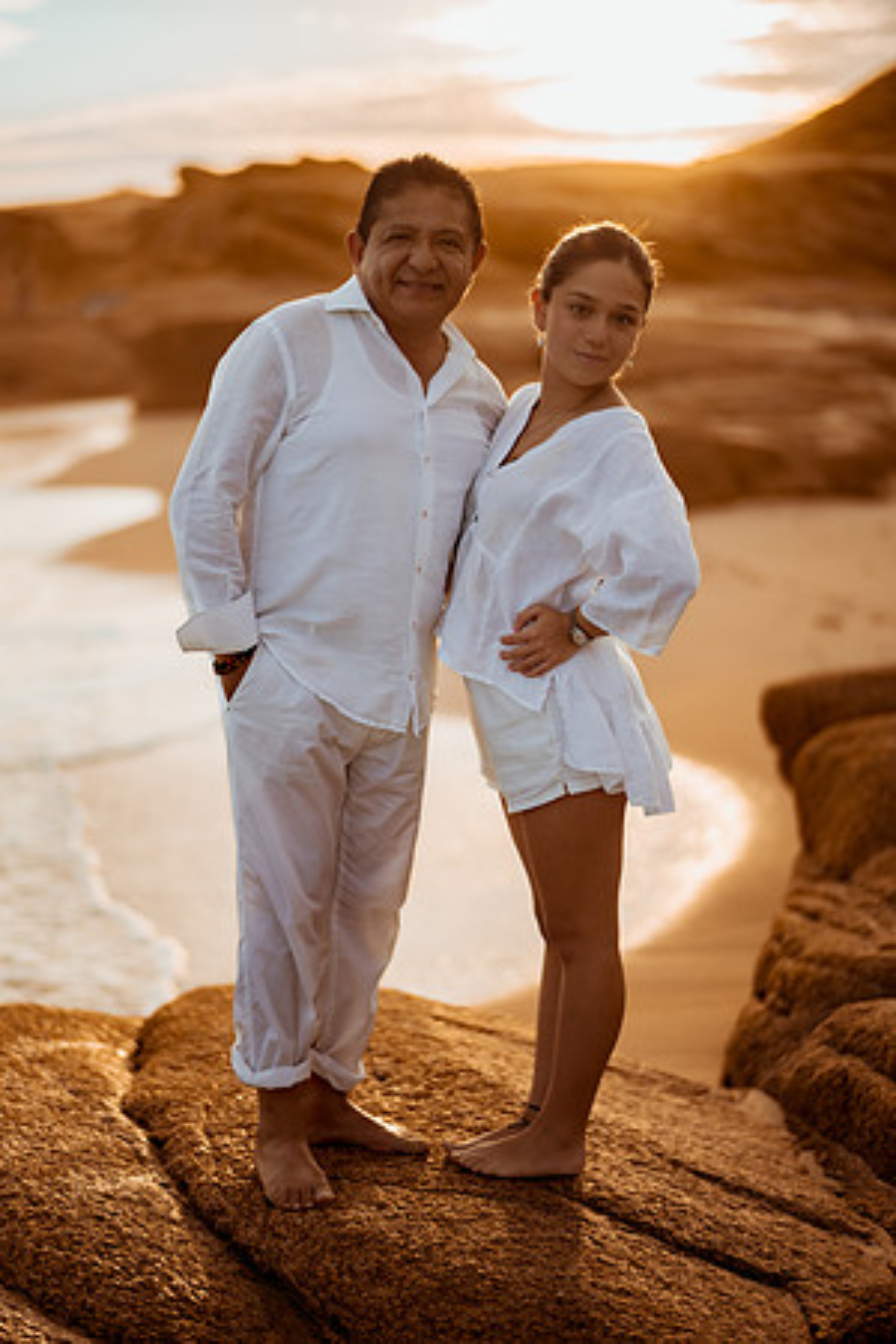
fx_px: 2165
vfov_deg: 34.5
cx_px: 448
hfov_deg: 23.4
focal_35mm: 58
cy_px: 672
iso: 80
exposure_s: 1/5000
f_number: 1.4
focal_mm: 58
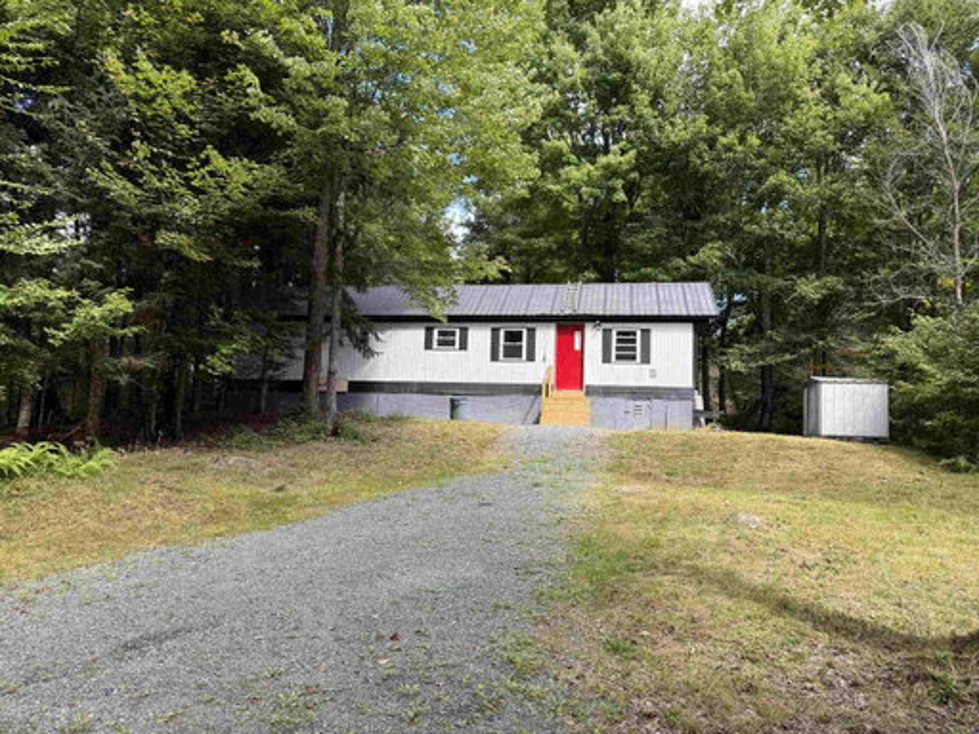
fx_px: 679
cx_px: 490
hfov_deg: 71.6
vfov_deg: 56.8
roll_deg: -1.7
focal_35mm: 24
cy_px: 367
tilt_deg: +6.8
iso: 100
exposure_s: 1/772
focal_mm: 6.76
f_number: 1.78
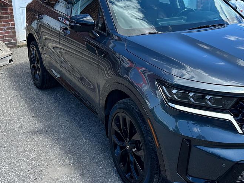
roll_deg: +2.0
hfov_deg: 40.1
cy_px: 49
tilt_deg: -10.8
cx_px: 154
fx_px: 331
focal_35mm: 47
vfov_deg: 30.4
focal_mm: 6.86
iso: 80
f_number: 1.78
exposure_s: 1/1227
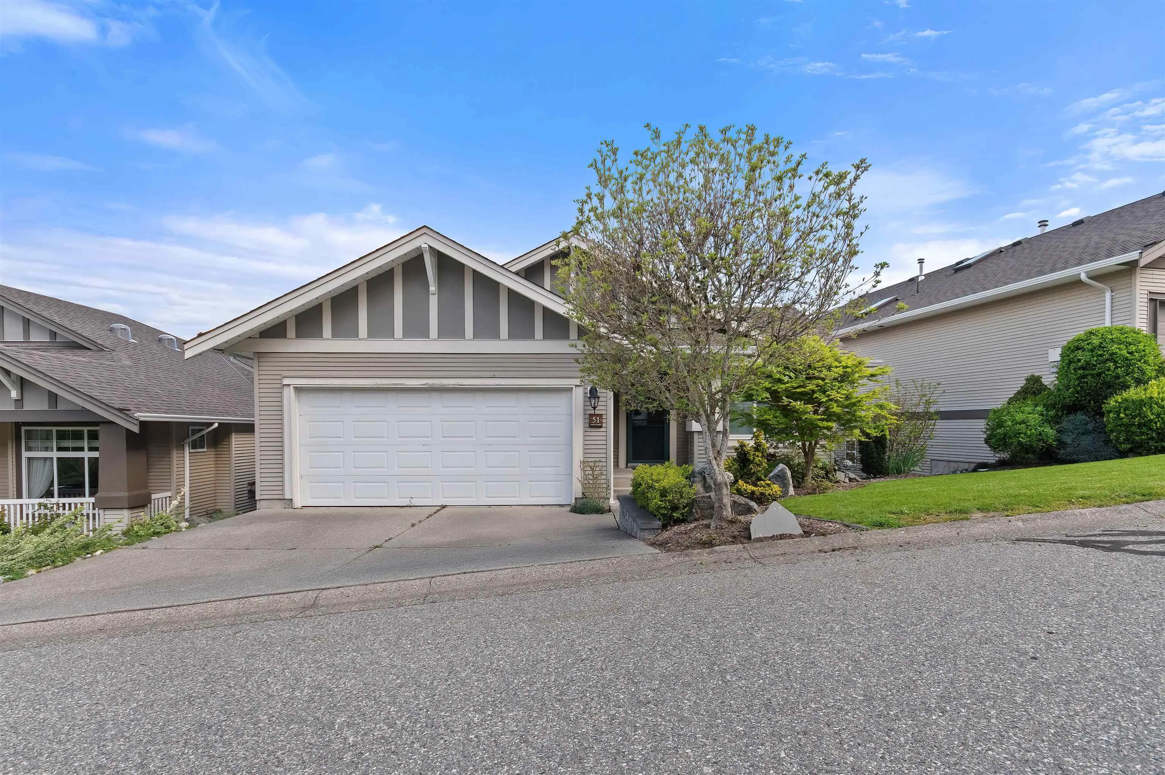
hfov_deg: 100.4
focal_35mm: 15
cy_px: 388
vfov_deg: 77.2
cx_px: 582
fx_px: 485
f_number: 7.1
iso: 250
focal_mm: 10
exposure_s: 1/640
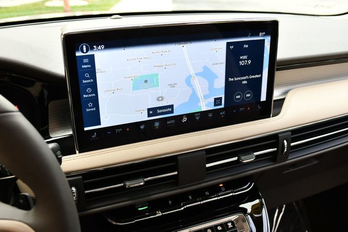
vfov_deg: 36.9
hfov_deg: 53.1
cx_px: 174
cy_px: 116
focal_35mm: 36
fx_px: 348
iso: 400
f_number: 3.5
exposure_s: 1/250
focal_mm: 18
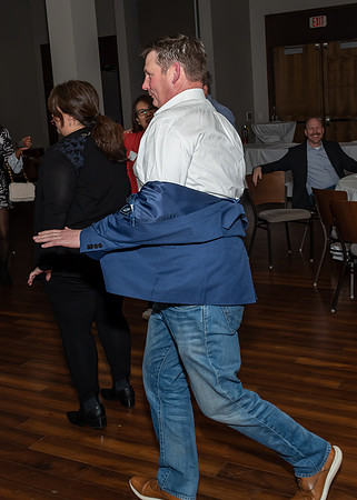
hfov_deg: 30.4
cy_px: 208
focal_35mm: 46
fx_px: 658
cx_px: 171
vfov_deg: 41.5
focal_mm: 18
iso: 500
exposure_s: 1/250
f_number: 7.1
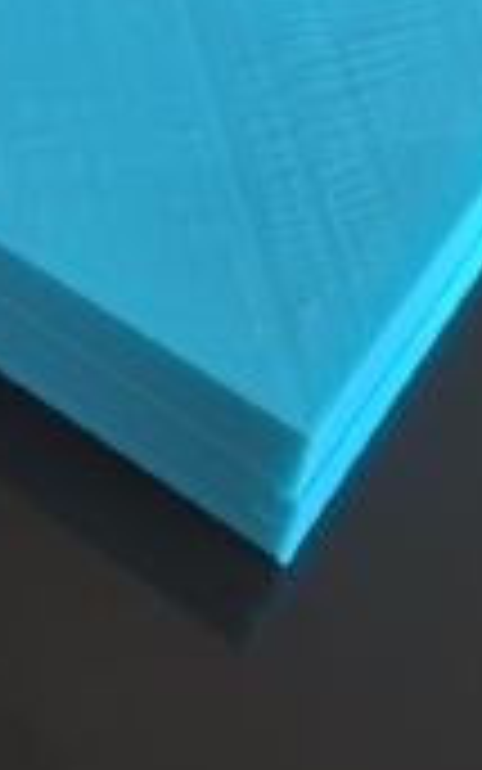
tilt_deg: -45.2
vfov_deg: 27.6
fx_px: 1512
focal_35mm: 72
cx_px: 108
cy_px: 81
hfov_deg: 18.0
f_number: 2.2
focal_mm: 4.15
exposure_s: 1/50
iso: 32
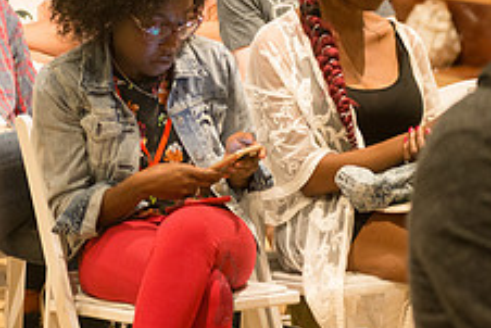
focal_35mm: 205
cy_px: 77
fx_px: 2798
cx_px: 226
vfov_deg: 6.7
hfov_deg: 10.0
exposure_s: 1/80
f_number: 4
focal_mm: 80
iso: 2500
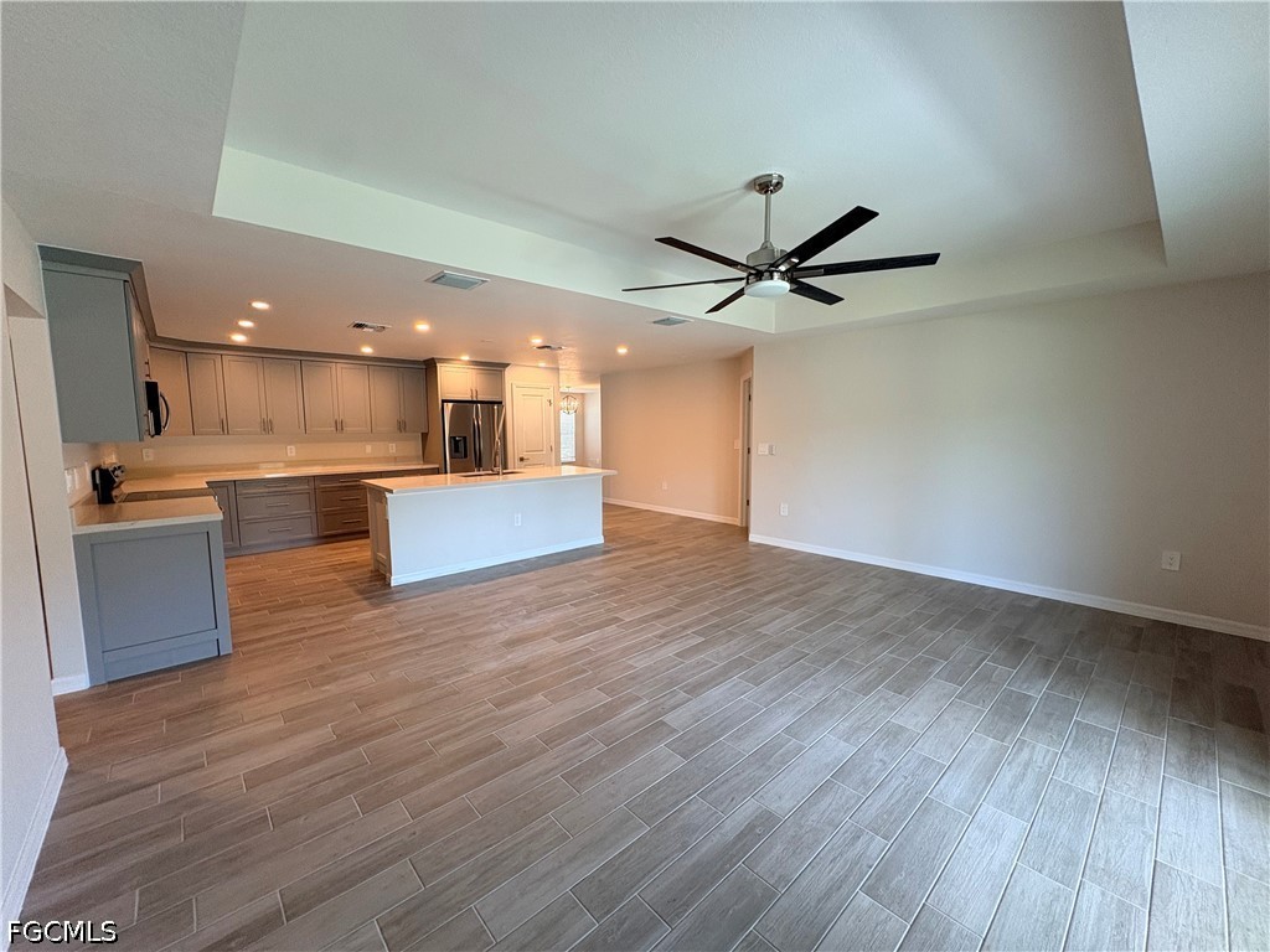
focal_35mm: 14
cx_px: 635
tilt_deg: -5.2
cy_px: 476
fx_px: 514
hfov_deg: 102.1
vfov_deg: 85.7
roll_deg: +0.2
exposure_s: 1/60
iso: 125
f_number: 2.2
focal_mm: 2.22
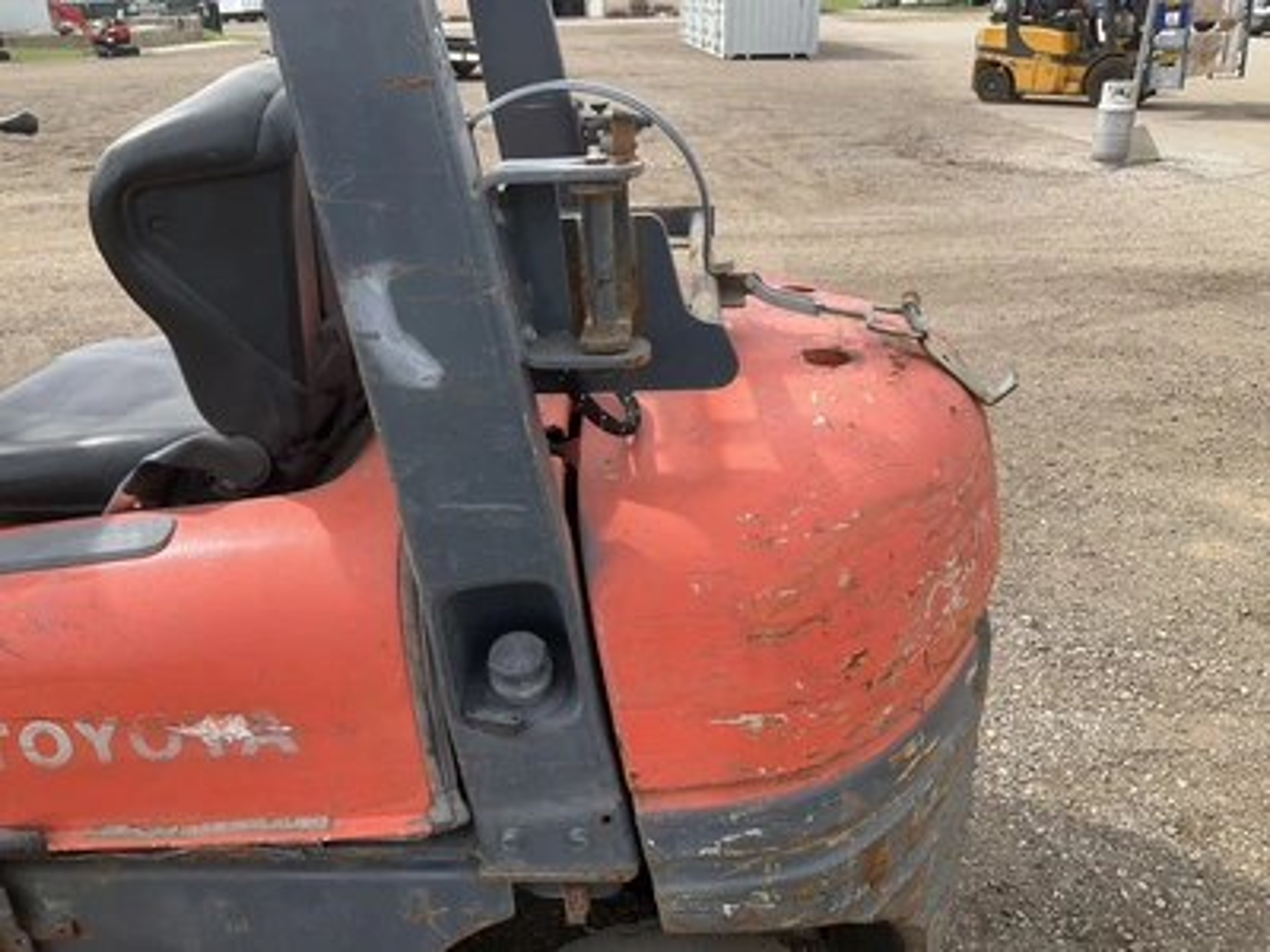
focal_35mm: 29
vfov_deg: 48.2
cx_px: 635
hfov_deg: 61.7
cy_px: 476
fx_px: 1064
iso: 25
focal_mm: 3
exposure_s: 1/804
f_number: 1.8
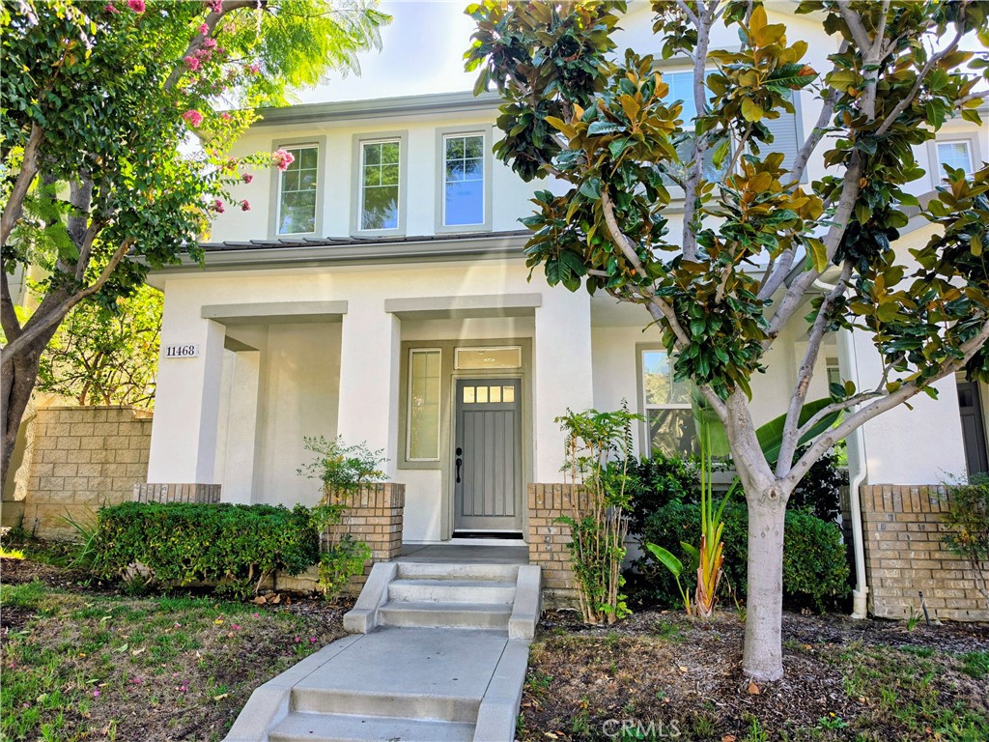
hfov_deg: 73.9
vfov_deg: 58.9
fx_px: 657
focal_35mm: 23
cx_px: 494
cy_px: 371
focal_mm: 6.5
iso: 64
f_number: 1.4
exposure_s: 1/1775
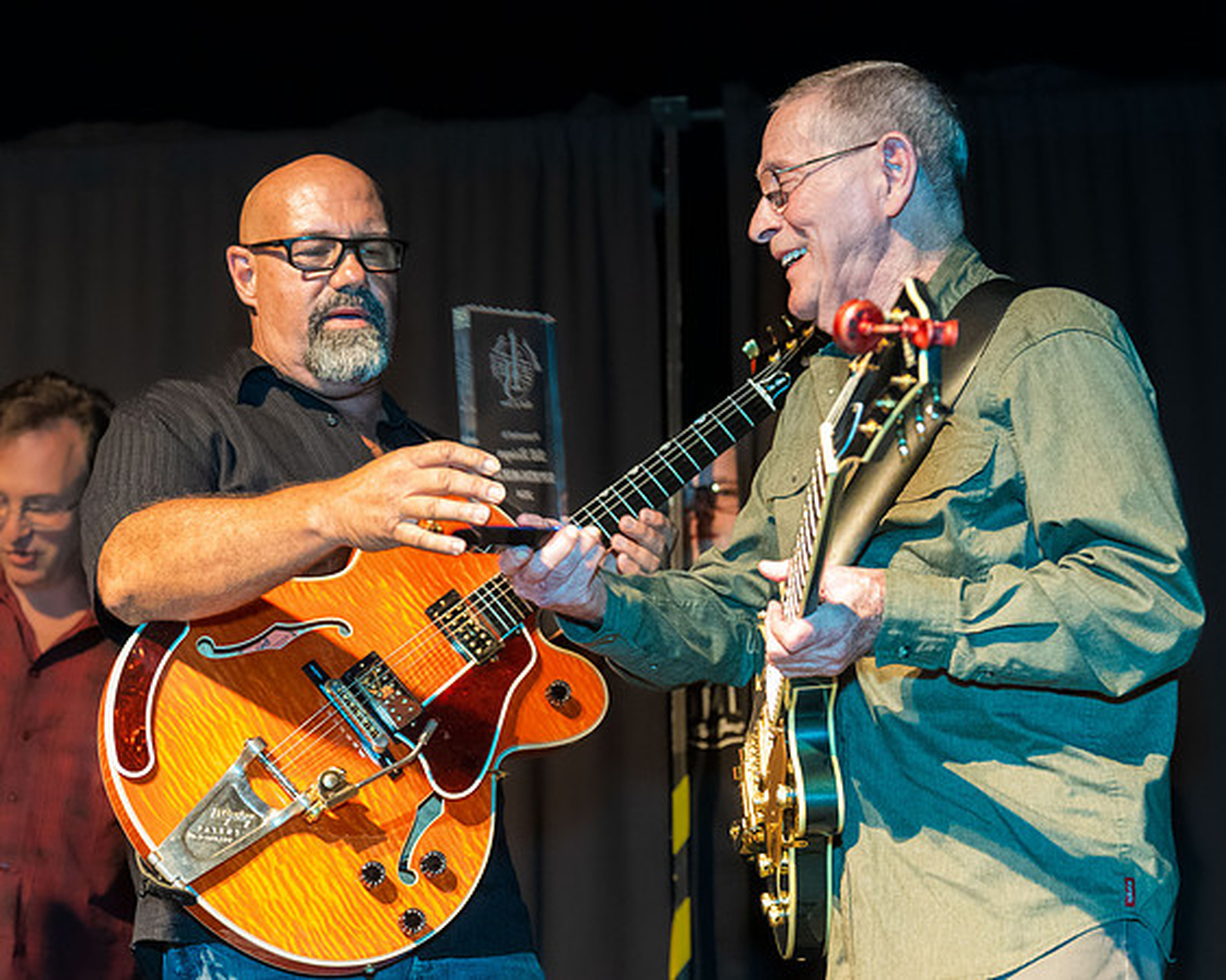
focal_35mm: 74
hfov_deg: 25.8
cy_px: 667
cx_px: 723
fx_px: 2673
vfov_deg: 20.7
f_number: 2.8
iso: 6400
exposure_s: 1/60
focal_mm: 48
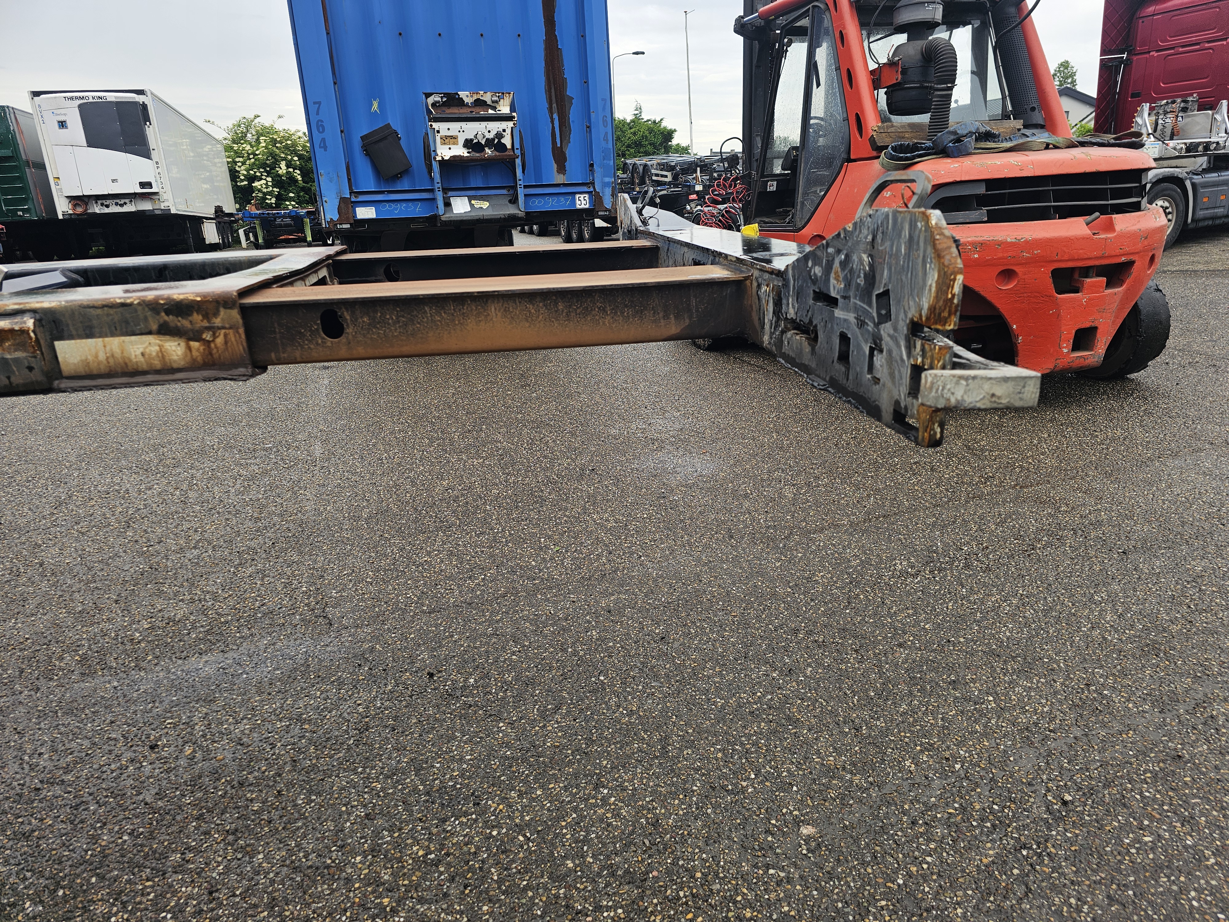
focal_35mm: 23
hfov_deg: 73.9
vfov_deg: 58.9
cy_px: 461
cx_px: 614
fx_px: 817
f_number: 1.7
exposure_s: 1/190
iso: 10
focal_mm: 6.3
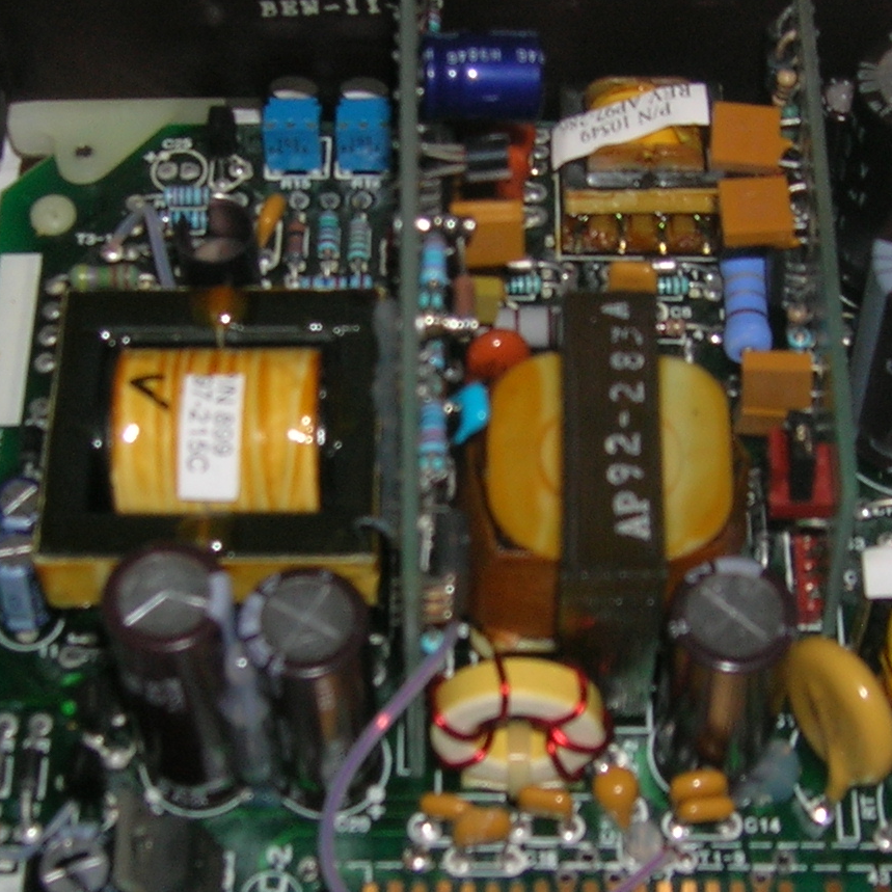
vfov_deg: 21.7
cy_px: 444
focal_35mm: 80
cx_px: 504
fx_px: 2332
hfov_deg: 21.6
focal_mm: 5.7
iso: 50
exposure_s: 1/60.1
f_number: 2.9
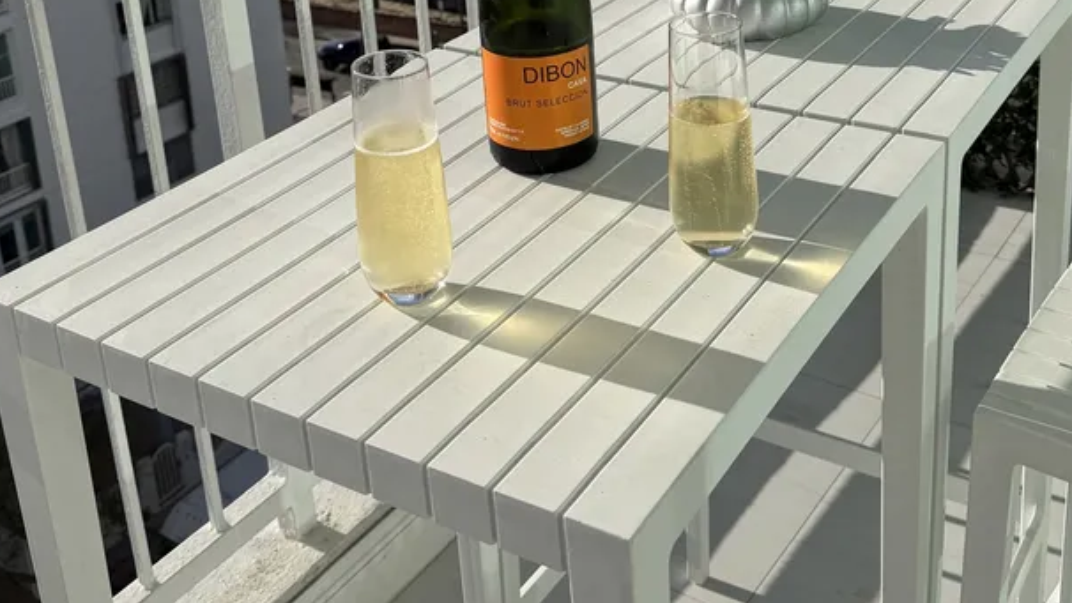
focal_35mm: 46
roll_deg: +2.5
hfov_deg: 44.5
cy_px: -8
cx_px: 596
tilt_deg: -20.0
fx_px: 1308
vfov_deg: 24.7
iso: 80
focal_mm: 6.76
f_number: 1.78
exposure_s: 1/8130
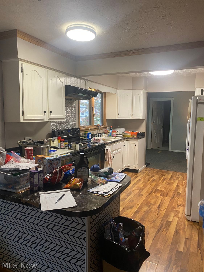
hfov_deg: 53.1
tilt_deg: -5.5
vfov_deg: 67.3
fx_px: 204
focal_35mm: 26
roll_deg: -0.7
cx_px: 102
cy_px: 136
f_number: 1.8
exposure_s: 1/60
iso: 200
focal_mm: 4.25
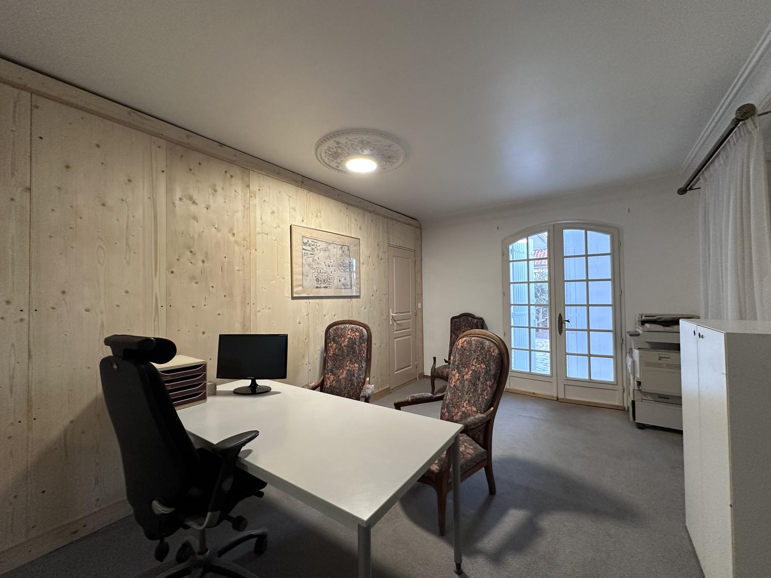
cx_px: 386
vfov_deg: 85.7
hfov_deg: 102.1
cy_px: 289
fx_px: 312
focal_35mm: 14
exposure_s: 1/100
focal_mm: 2.22
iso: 320
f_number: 2.2
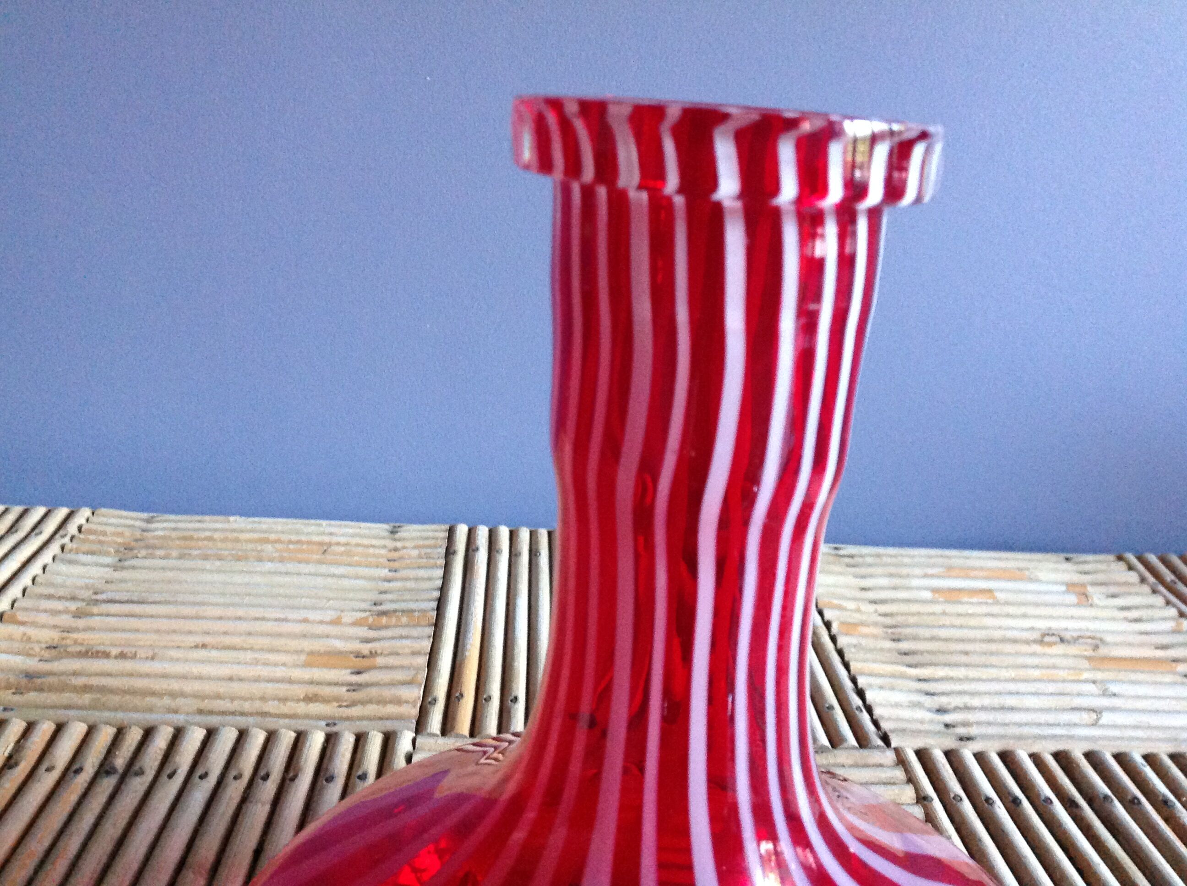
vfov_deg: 40.6
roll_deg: -3.6
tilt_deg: -17.2
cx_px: 594
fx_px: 1198
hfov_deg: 52.7
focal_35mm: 35
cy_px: 443
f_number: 2.4
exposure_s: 1/15
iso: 400
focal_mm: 4.28
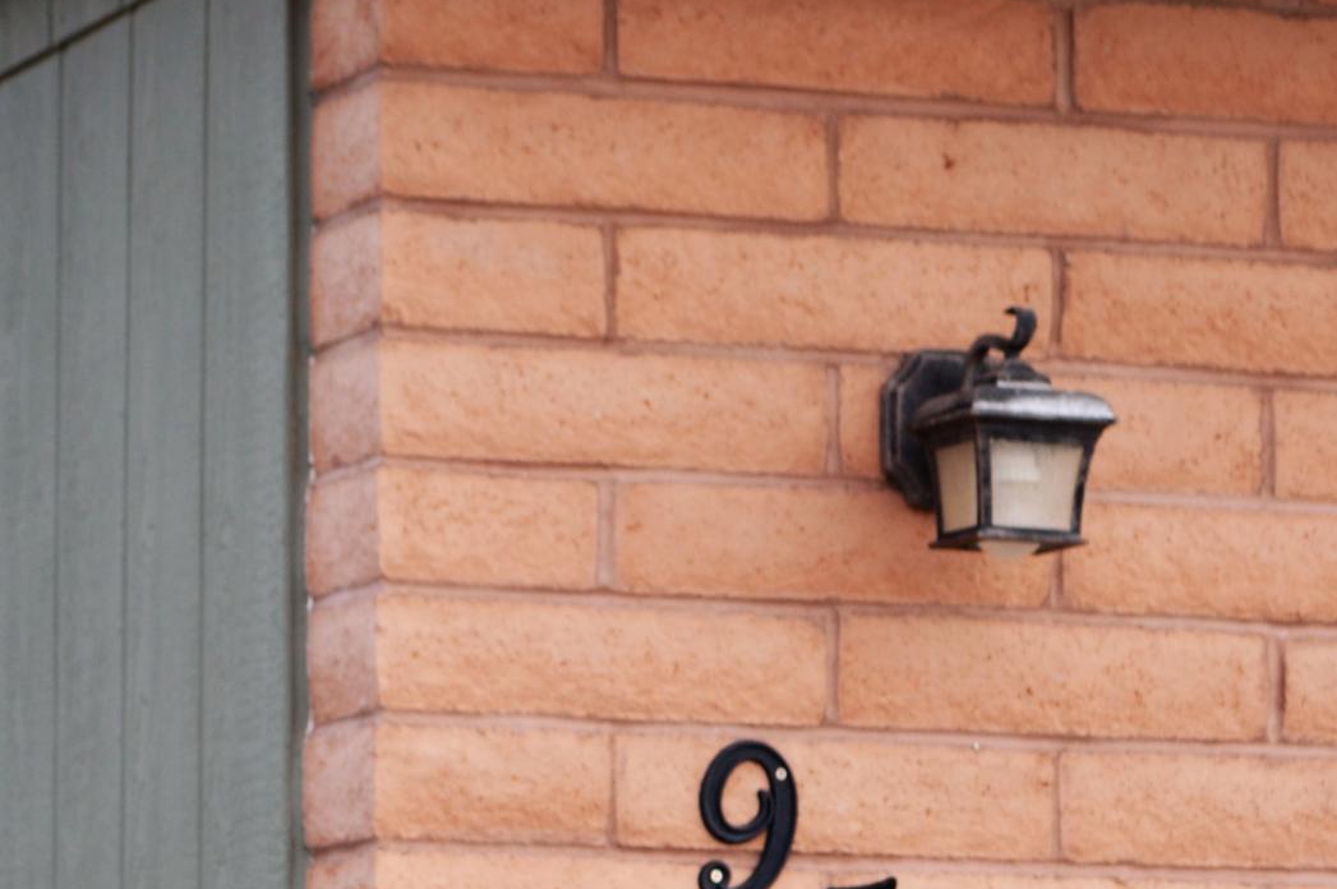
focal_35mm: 193
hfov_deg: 10.6
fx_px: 7177
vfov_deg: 7.0
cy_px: 1225
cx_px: 138
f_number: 5.6
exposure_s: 1/125
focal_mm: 45
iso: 125
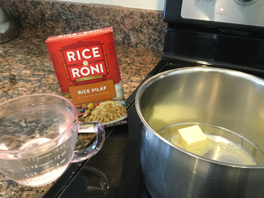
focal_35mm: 31
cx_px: 132
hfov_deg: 58.4
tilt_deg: -32.2
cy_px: 99
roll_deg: -2.0
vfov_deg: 45.4
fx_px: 236
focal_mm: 3.3
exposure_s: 1/15
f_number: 2.4
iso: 200
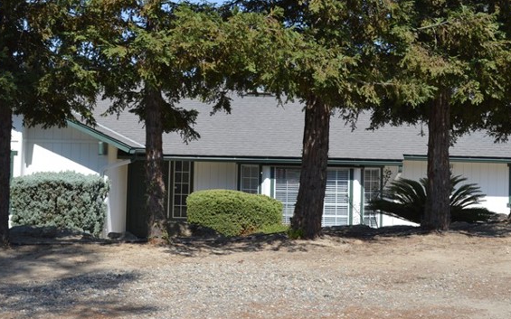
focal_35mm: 72
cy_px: 117
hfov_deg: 28.6
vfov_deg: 18.1
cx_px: 234
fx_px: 1003
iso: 100
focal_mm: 26
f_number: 8
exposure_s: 1/250
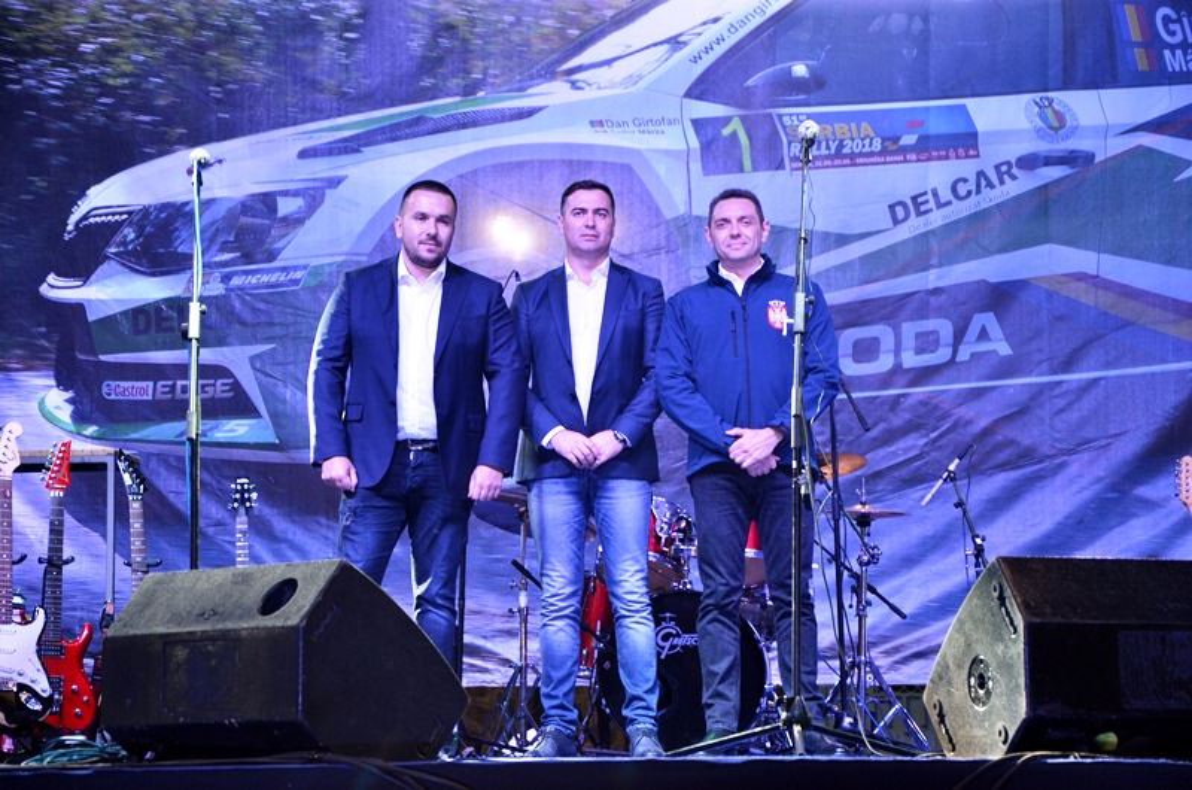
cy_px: 395
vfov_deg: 13.0
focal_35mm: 105
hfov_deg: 19.5
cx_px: 596
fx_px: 3470
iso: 800
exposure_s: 1/60
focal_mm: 70
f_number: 5.3
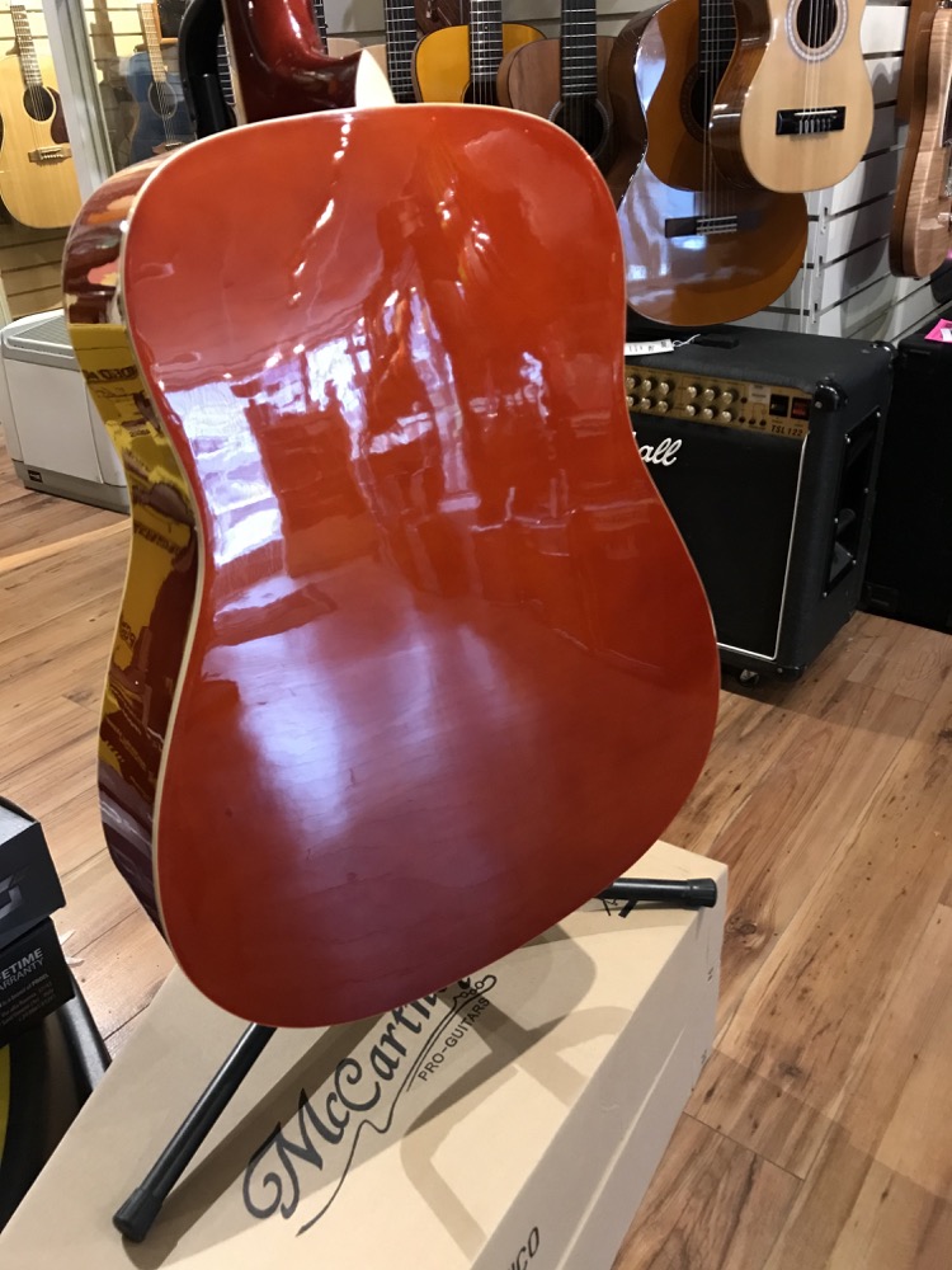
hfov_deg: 49.7
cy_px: 635
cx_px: 476
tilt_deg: -27.3
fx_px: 1027
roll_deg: +2.2
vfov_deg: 63.4
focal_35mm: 28
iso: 100
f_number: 1.8
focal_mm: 3.99
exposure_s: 1/15
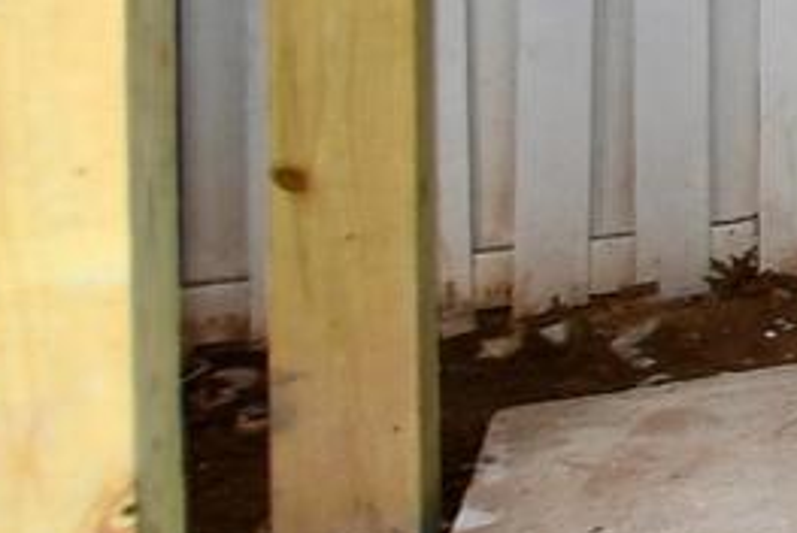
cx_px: 2818
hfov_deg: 9.2
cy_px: -459
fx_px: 3103
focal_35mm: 140
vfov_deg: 9.3
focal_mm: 12
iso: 160
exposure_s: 1/125
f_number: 5.6
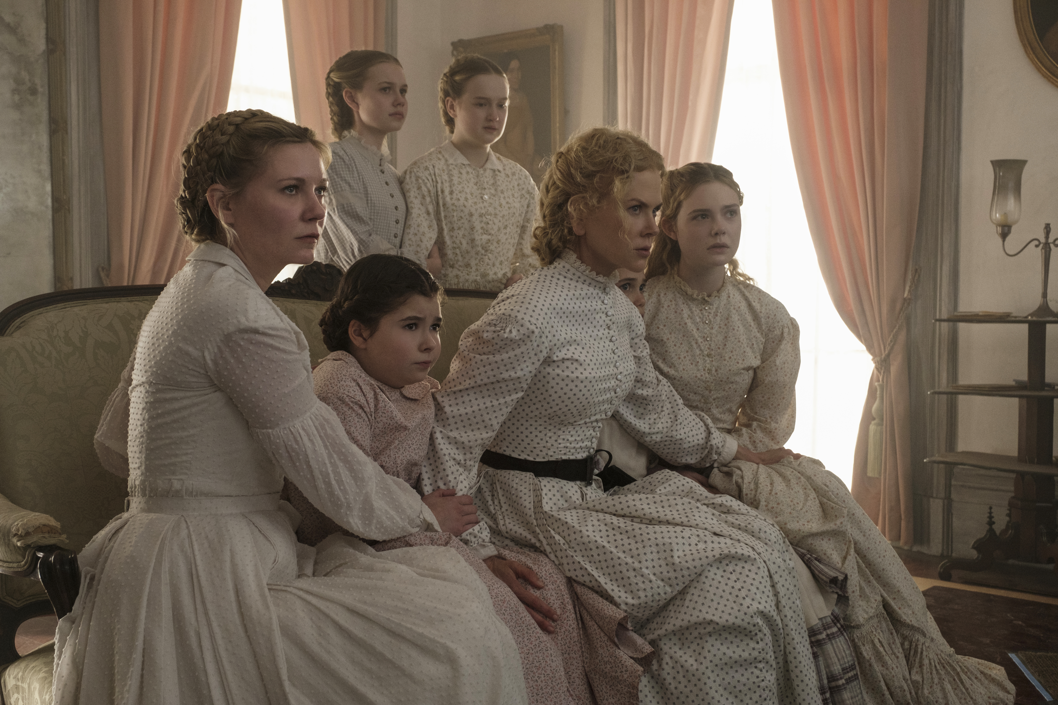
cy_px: 352
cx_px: 529
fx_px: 1146
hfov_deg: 49.6
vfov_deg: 34.2
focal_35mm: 39
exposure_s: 1/125
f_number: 5
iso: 2000
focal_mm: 25.7
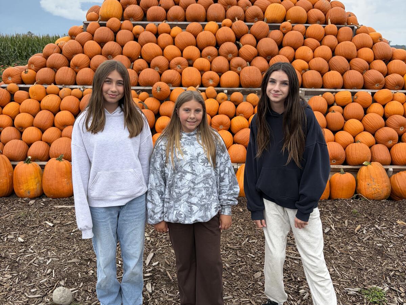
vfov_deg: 53.1
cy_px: 152
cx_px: 203
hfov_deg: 67.3
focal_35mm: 26
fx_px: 305
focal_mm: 5.96
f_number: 1.6
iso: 50
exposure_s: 1/1099
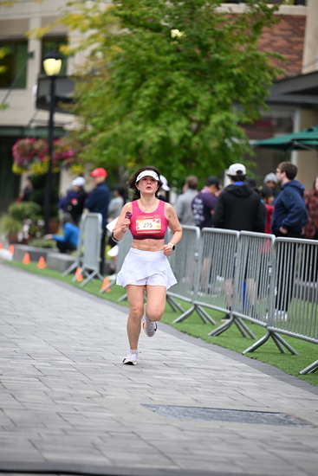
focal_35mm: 170
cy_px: 238
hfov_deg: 8.1
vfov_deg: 12.1
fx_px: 2251
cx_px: 159
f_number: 2.8
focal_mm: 170
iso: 640
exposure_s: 1/2000
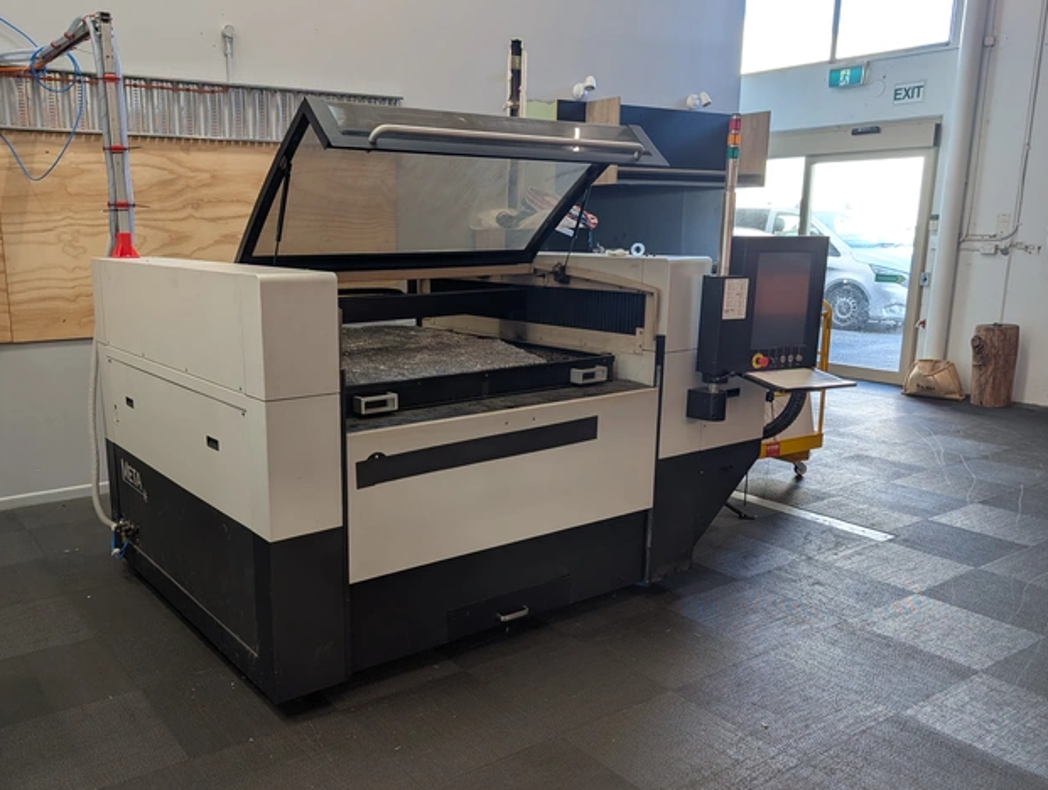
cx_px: 420
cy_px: 436
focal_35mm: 29
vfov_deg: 48.3
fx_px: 880
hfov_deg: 61.1
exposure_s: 1/68.8
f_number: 1.68
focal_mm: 6.9
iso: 38
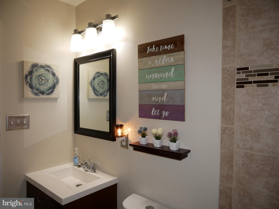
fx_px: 194
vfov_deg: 56.9
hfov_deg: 71.6
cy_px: 104
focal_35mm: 24
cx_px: 140
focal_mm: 12
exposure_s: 1/60
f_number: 3.5
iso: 200
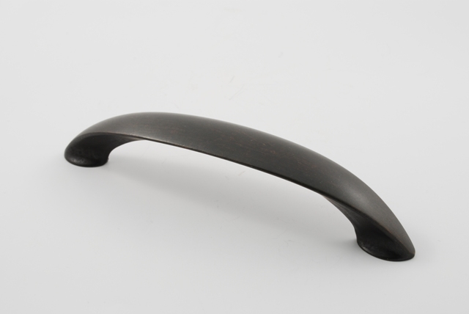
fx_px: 821
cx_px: 234
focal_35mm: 63
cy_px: 157
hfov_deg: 31.9
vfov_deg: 21.6
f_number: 18
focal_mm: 42
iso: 100
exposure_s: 1/2.5
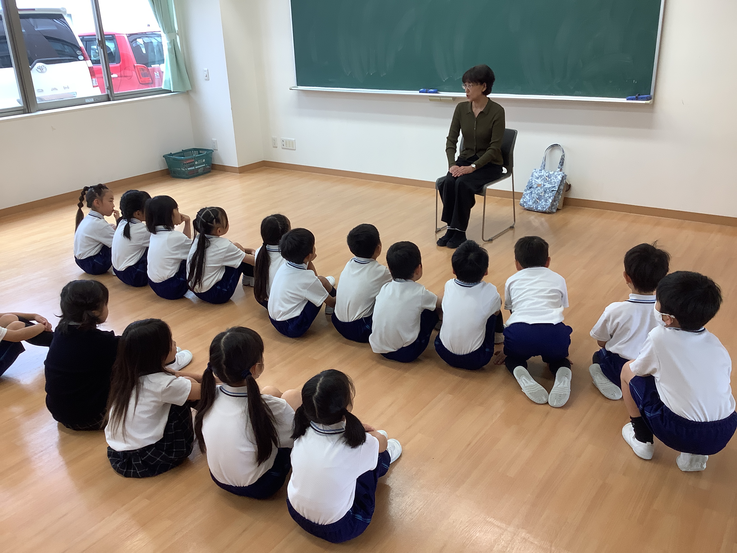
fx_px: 660
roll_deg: +1.1
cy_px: 276
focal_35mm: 31
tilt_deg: -23.0
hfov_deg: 58.4
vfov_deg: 45.4
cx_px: 368
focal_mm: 3.3
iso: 64
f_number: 2.4
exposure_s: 1/60
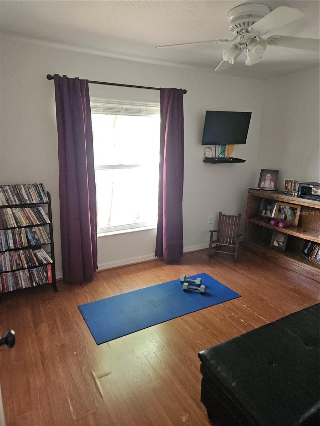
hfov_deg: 58.9
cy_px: 213
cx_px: 160
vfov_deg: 73.9
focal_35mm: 23
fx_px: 283
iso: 640
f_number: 1.8
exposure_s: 1/120
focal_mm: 5.4
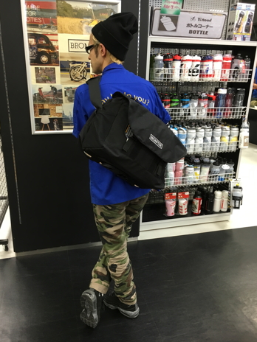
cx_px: 127
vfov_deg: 60.0
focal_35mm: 30
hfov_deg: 46.8
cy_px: 166
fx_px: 297
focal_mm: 4.15
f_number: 2.2
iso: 80
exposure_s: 1/30
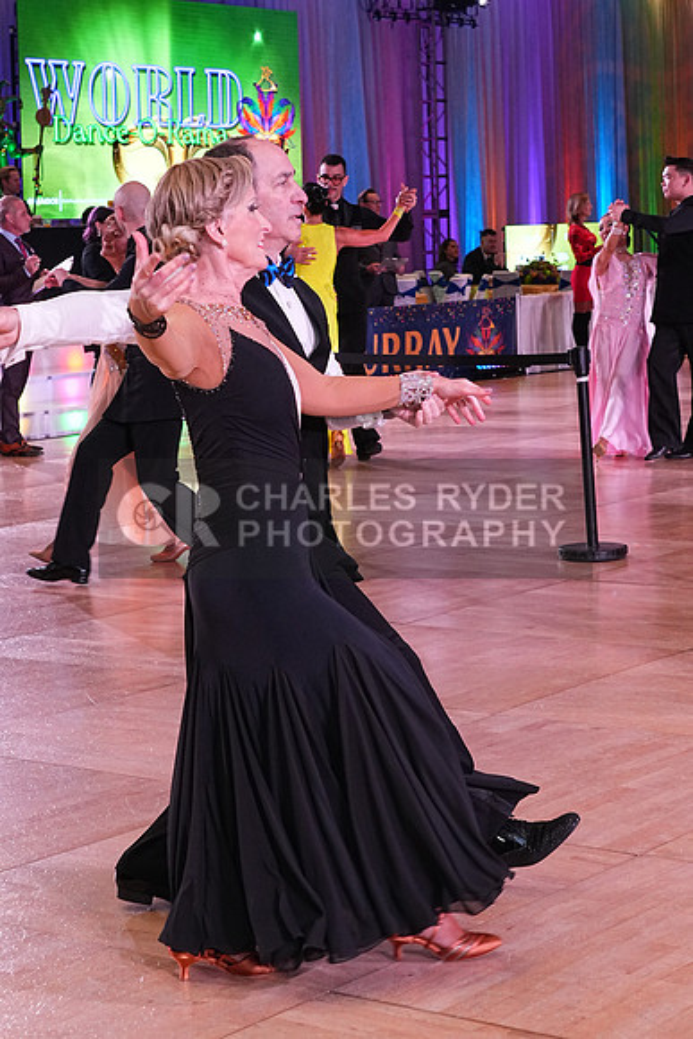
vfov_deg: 26.6
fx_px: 2193
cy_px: 520
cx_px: 346
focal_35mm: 76
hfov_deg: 18.0
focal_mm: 51
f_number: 7.1
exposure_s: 1/250
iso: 2500
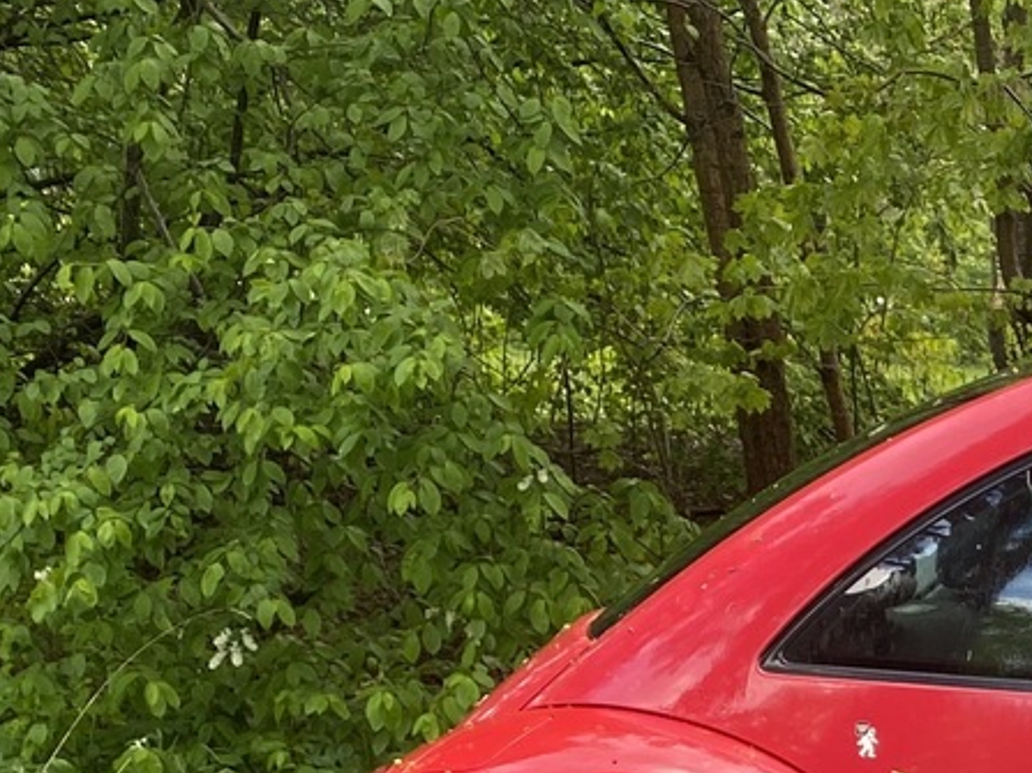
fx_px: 2772
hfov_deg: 17.8
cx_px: 1729
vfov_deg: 15.4
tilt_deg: -11.9
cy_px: 870
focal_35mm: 93
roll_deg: -0.7
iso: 50
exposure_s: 1/121
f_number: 1.8
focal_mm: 4.25
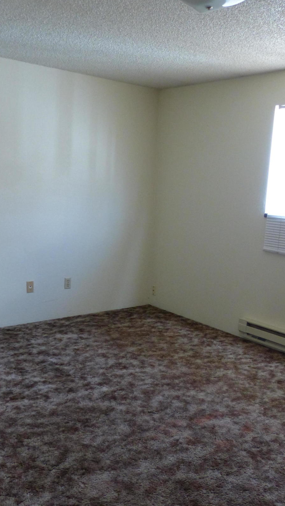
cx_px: 163
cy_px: 301
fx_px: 457
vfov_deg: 57.6
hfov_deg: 34.6
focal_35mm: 34
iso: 400
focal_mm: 4.5
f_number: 2.8
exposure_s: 1/25
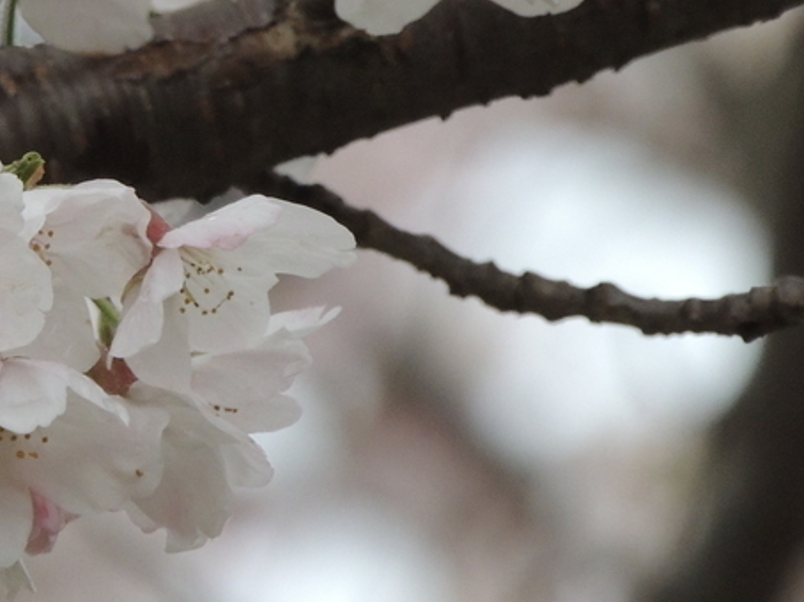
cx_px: -81
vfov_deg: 1.1
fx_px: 30712
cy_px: 101
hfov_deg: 1.5
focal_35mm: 1323
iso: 400
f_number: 4.9
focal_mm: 89.1
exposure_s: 1/1000
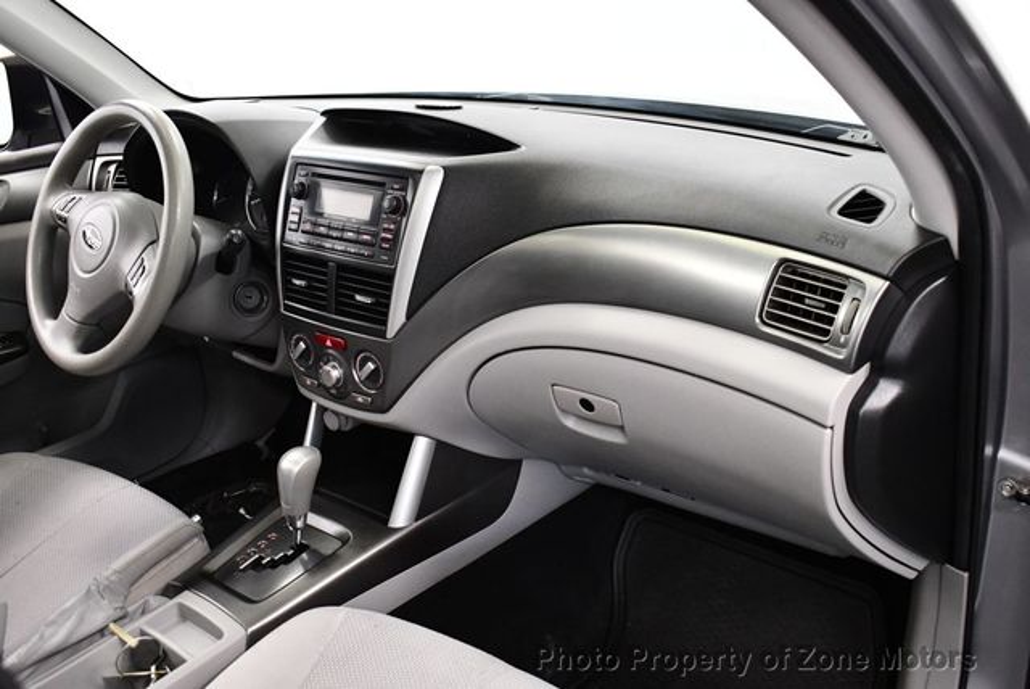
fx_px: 1031
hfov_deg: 53.1
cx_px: 515
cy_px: 344
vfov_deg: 36.9
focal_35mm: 36
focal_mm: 18
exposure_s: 1/125
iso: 2500
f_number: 3.5
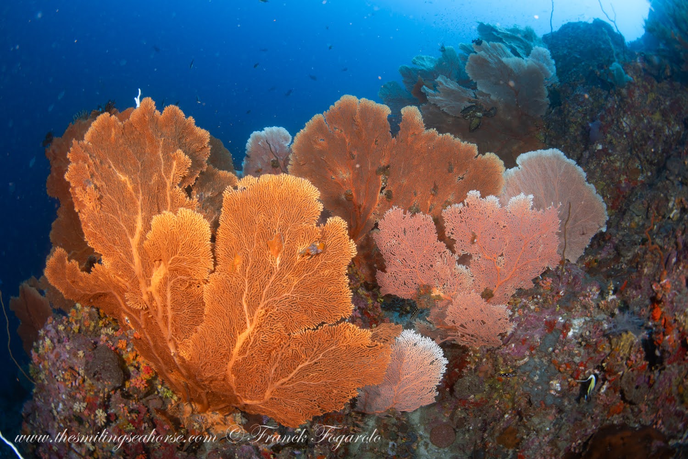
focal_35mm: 15
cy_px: 230
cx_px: 344
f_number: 8
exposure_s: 1/180
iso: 400
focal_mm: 15
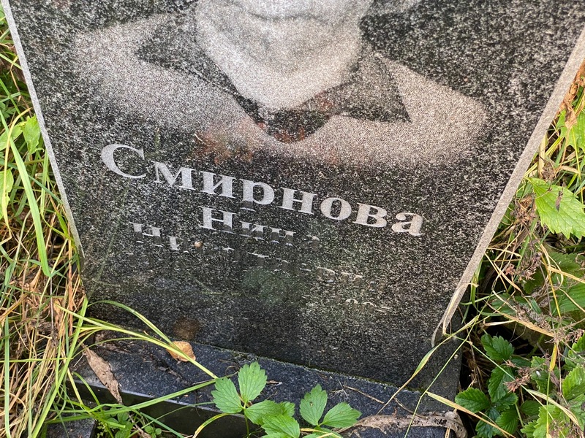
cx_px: 292
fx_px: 879
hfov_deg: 36.8
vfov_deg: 28.0
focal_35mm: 52
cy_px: 219
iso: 50
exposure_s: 1/122
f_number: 2
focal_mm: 6
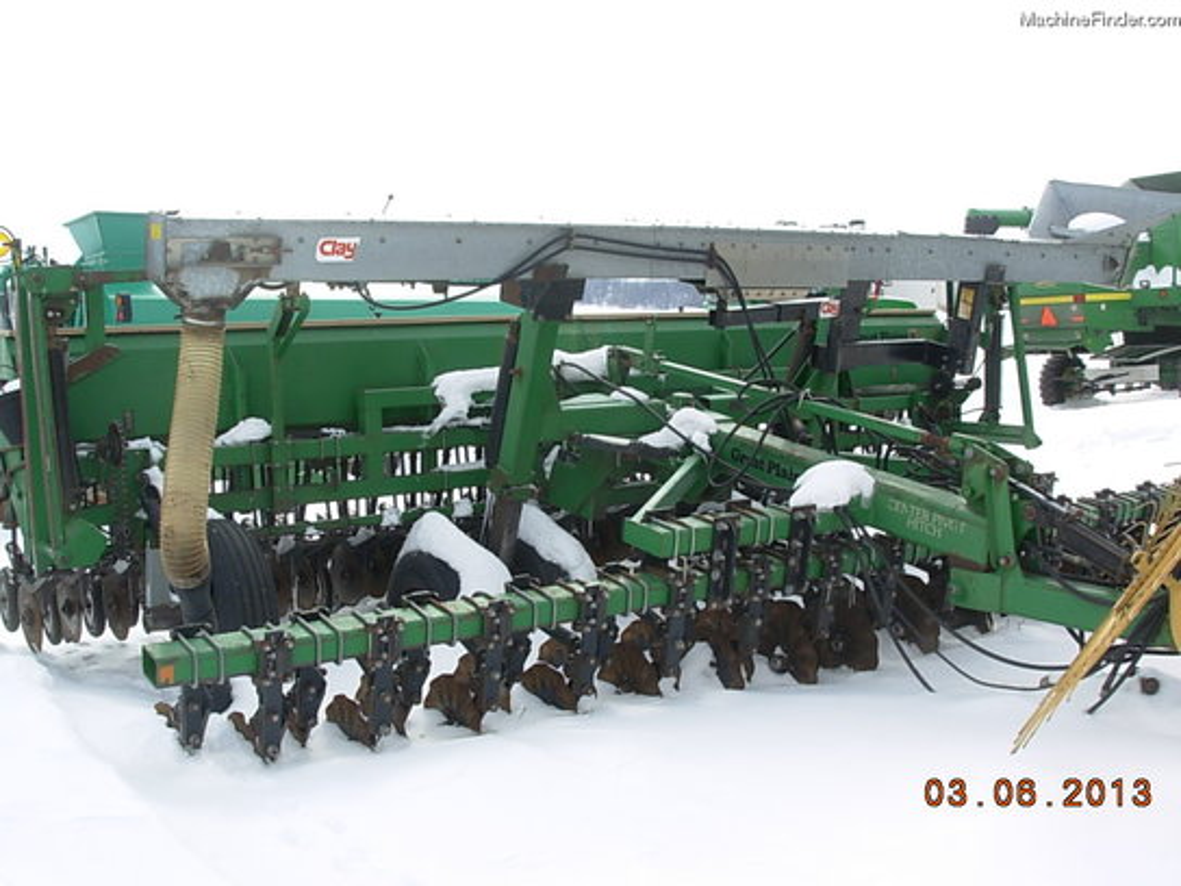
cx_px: 590
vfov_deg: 37.7
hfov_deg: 49.0
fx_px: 1296
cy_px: 443
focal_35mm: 38
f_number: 4.9
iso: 50
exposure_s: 1/384
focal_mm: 6.3
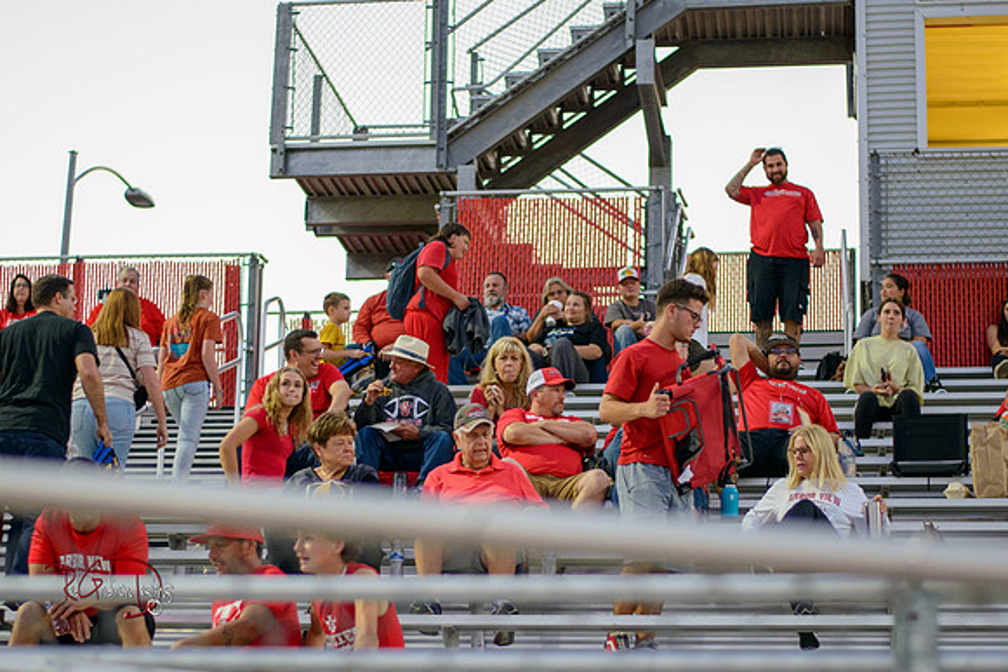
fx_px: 2310
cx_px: 504
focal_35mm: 82
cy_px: 398
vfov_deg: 16.6
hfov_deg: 24.6
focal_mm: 50
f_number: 1.8
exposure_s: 1/200
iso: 400
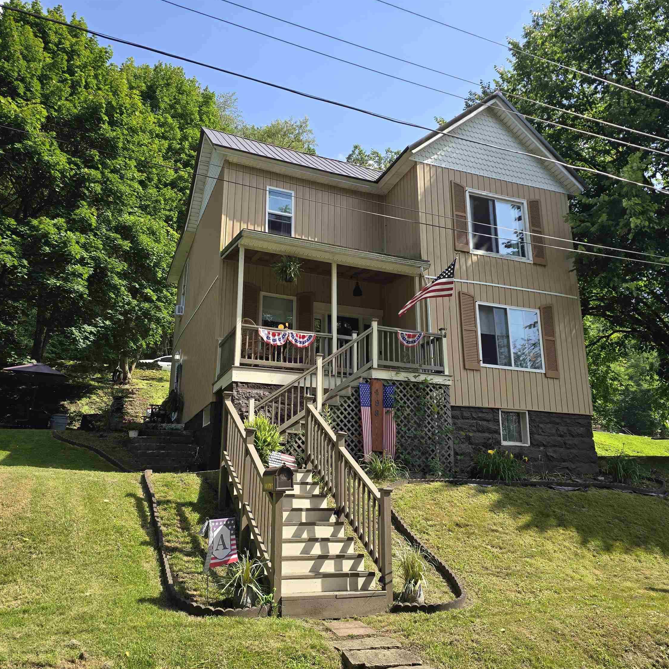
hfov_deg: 57.3
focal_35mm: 28
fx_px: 612
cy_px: 344
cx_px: 329
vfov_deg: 57.3
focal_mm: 6.3
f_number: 1.7
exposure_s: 1/329
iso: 12
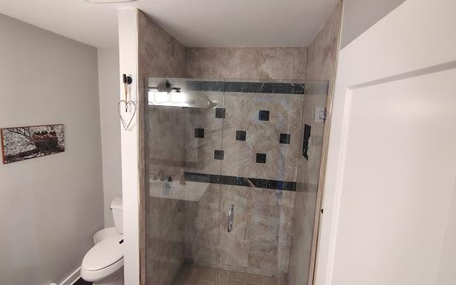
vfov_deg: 65.0
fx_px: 224
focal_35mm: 18
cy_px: 137
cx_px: 225
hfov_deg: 91.1
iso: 431
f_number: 2.2
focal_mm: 2.13
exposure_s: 1/24
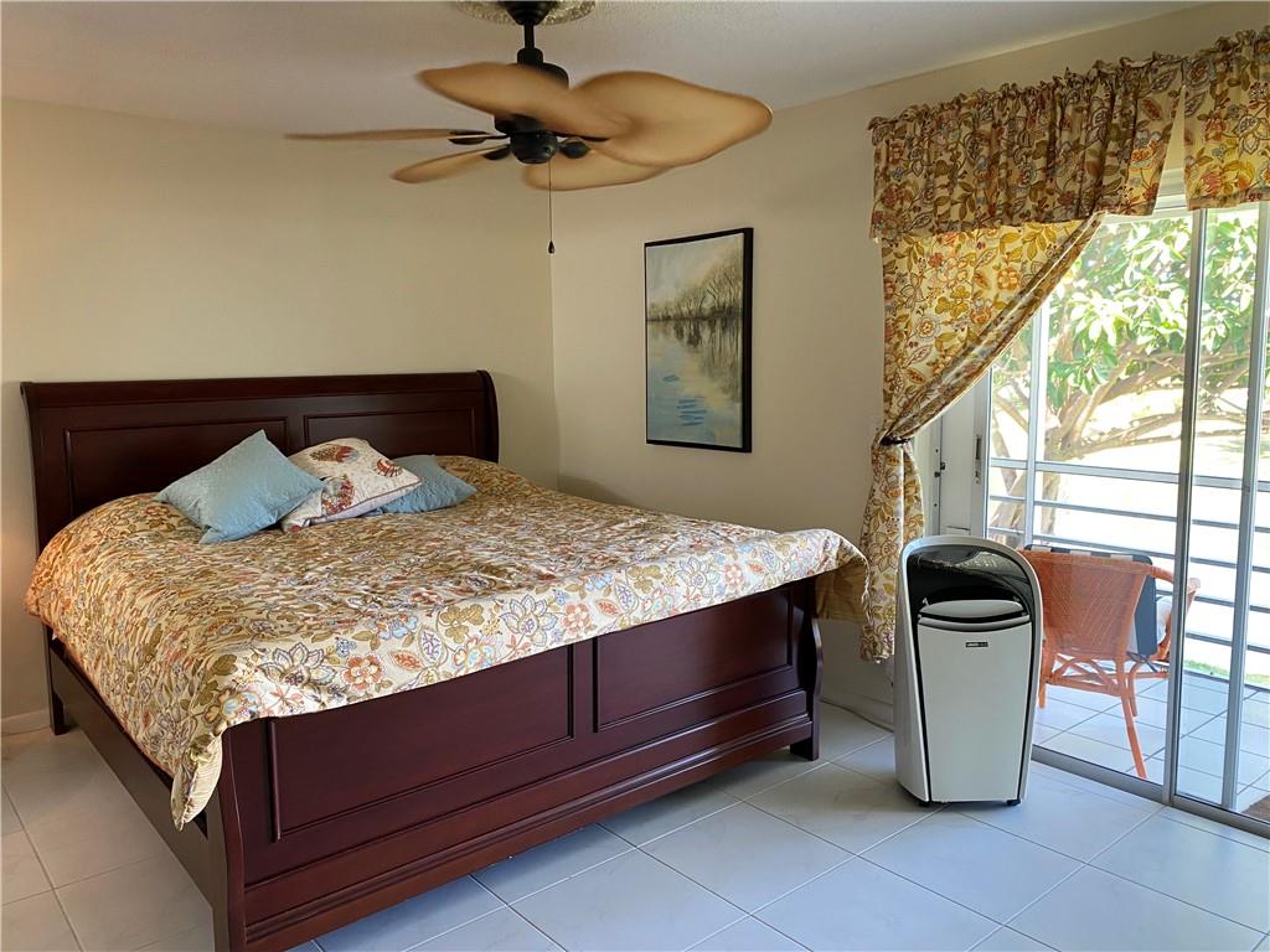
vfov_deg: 53.1
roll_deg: +1.0
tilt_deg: -7.4
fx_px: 954
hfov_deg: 67.3
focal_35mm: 26
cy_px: 476
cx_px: 635
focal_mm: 4.25
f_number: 1.8
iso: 125
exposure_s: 1/60
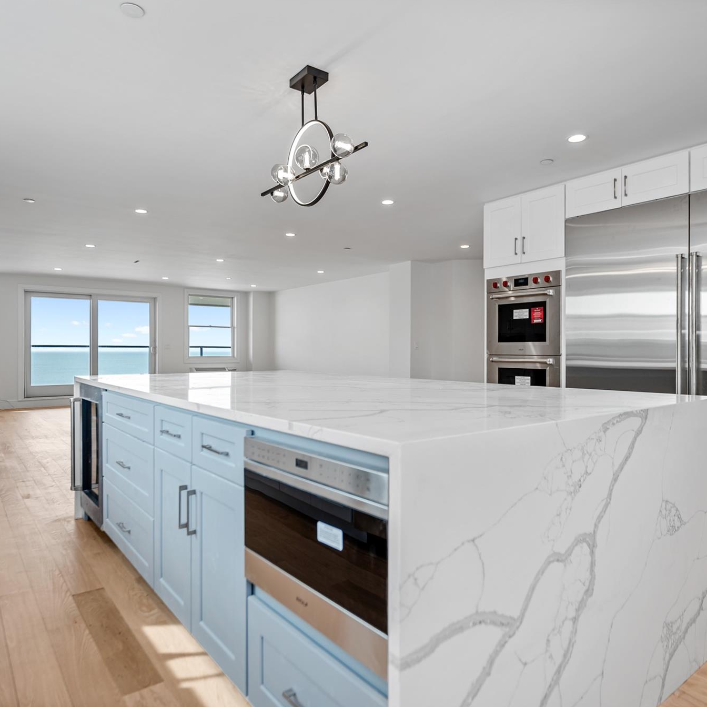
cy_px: 350
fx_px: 523
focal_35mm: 23
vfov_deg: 68.1
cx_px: 367
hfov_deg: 68.1
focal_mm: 17.5
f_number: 2.8
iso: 100
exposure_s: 1/80
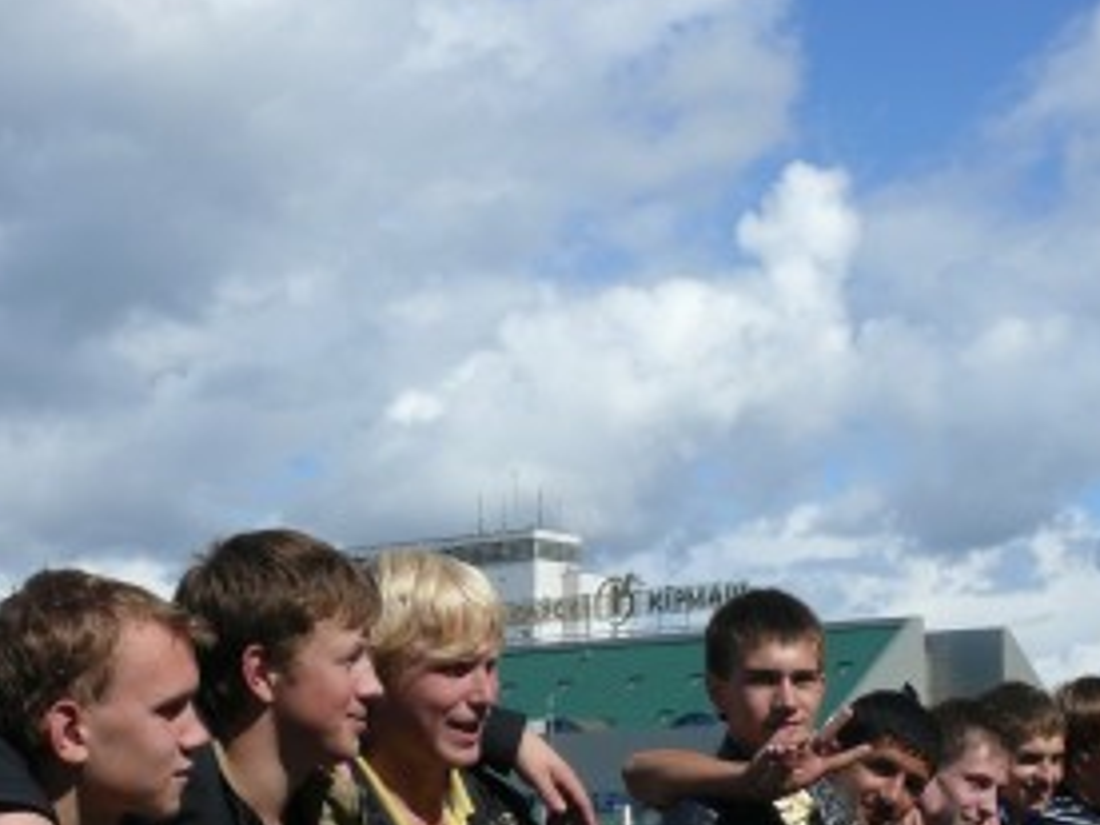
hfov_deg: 27.3
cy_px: 805
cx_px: 666
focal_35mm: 71
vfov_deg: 20.1
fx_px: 2256
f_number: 8
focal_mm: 7.4
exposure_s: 1/500
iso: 100
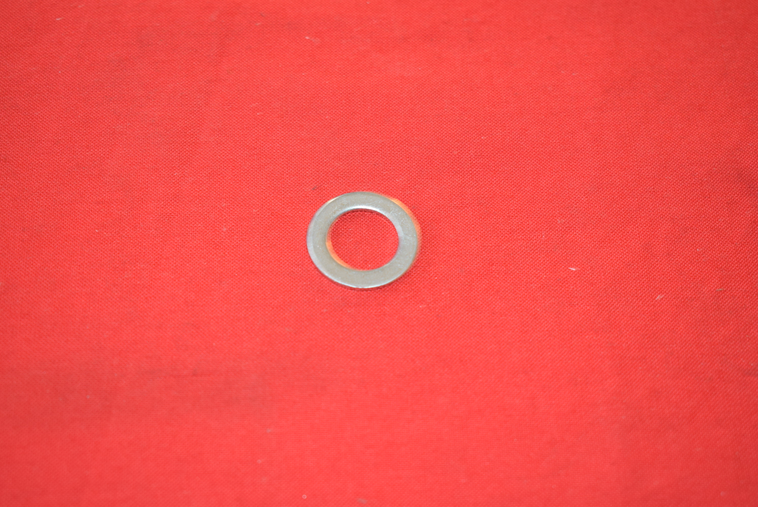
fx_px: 1454
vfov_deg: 19.8
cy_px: 254
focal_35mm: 69
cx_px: 379
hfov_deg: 29.2
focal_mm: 46
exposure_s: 1/30
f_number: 5.6
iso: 400
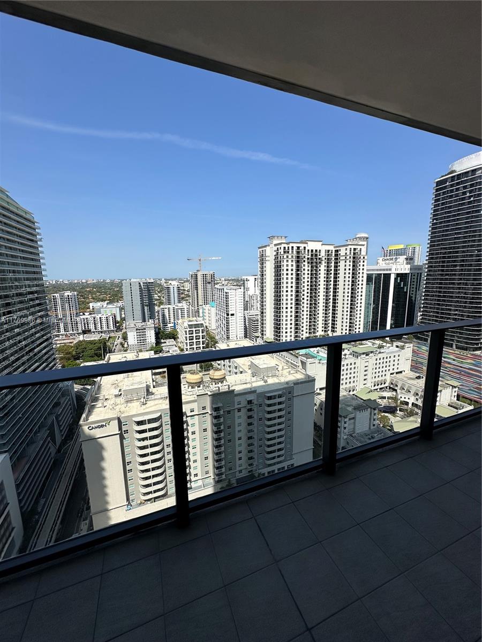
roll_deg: +1.0
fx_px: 260
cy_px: 321
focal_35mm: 14
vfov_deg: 102.1
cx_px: 241
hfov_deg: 85.7
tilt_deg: -9.1
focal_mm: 2.22
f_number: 2.2
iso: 50
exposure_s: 1/3610
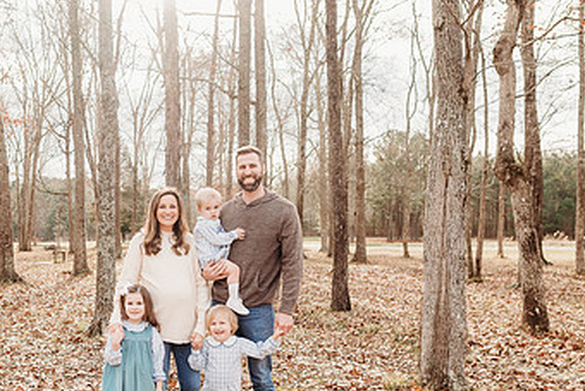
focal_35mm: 41
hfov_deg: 46.7
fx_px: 666
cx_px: 198
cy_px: 263
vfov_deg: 32.4
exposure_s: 1/250
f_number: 3.2
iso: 100
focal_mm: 24
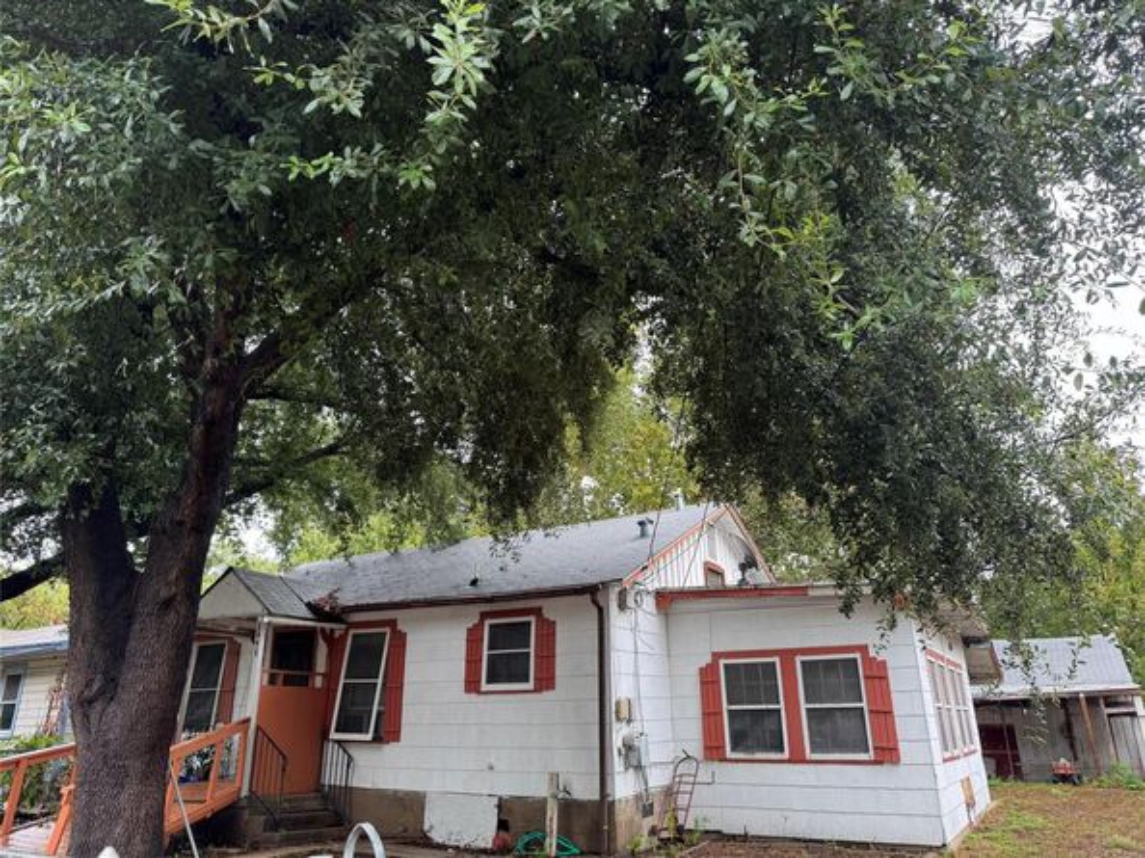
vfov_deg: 56.8
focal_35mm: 24
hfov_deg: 71.6
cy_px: 429
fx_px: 794
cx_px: 572
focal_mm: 6.76
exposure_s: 1/121
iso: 100
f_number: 1.78
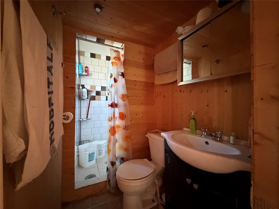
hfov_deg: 102.1
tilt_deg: -0.6
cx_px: 140
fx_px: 113
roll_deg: +0.1
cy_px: 104
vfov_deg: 85.7
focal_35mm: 14
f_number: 2.2
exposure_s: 1/40
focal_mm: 2.22
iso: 1600
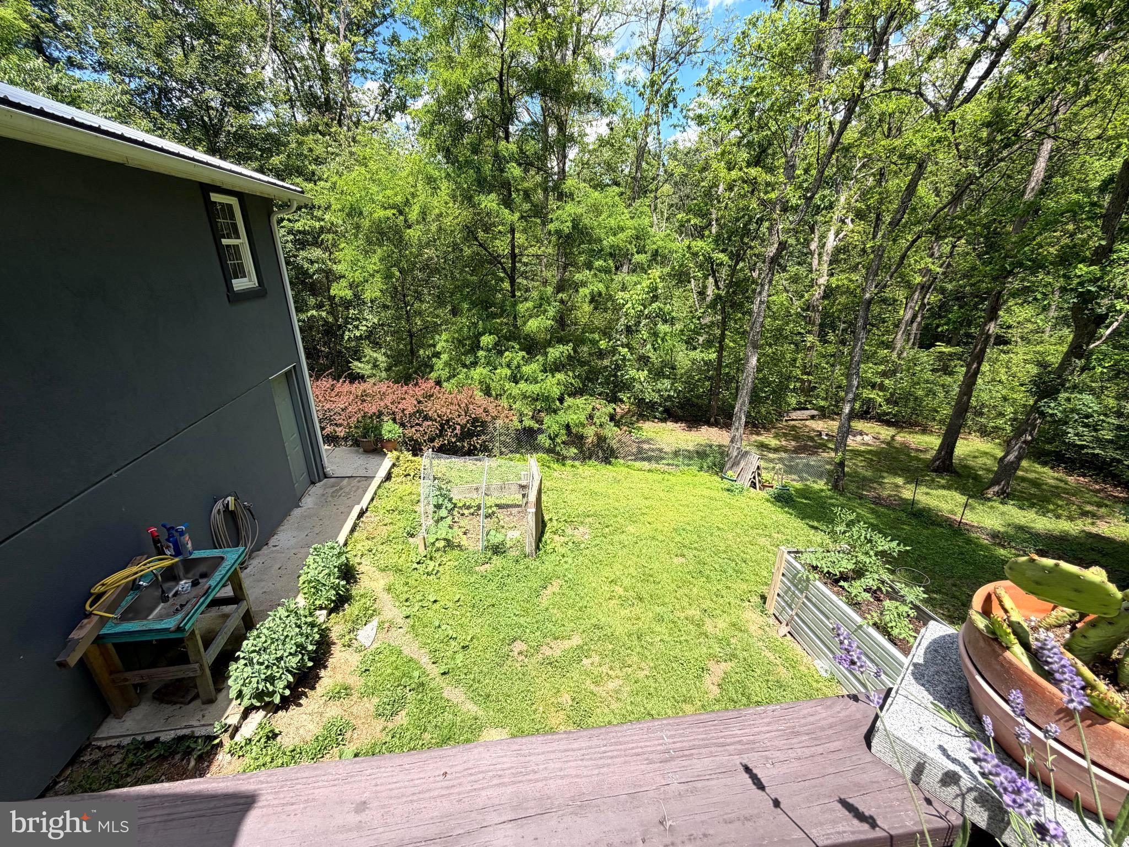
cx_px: 564
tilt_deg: -20.7
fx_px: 457
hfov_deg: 102.1
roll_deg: -0.6
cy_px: 424
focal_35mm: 14
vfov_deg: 85.7
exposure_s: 1/694
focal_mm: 2.22
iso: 40
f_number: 2.2
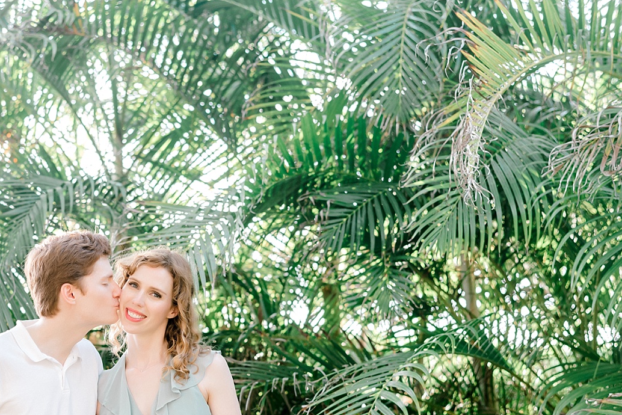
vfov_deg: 13.5
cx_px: 151
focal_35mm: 101
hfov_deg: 20.0
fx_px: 1745
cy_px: 357
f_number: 2.8
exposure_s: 1/160
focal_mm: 58
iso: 400
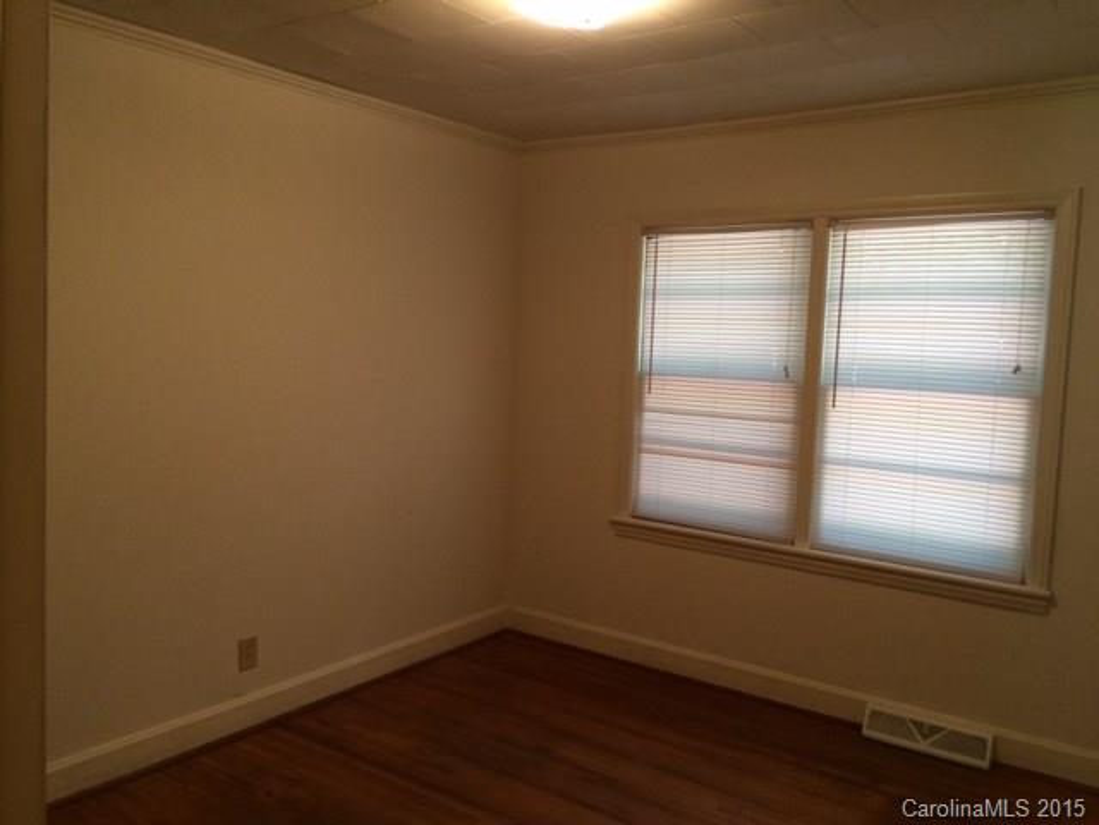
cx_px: 550
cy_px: 412
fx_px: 921
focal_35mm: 29
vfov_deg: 48.2
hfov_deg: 61.7
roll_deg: -1.4
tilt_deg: -5.4
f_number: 2.2
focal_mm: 4.15
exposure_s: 1/30
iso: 50
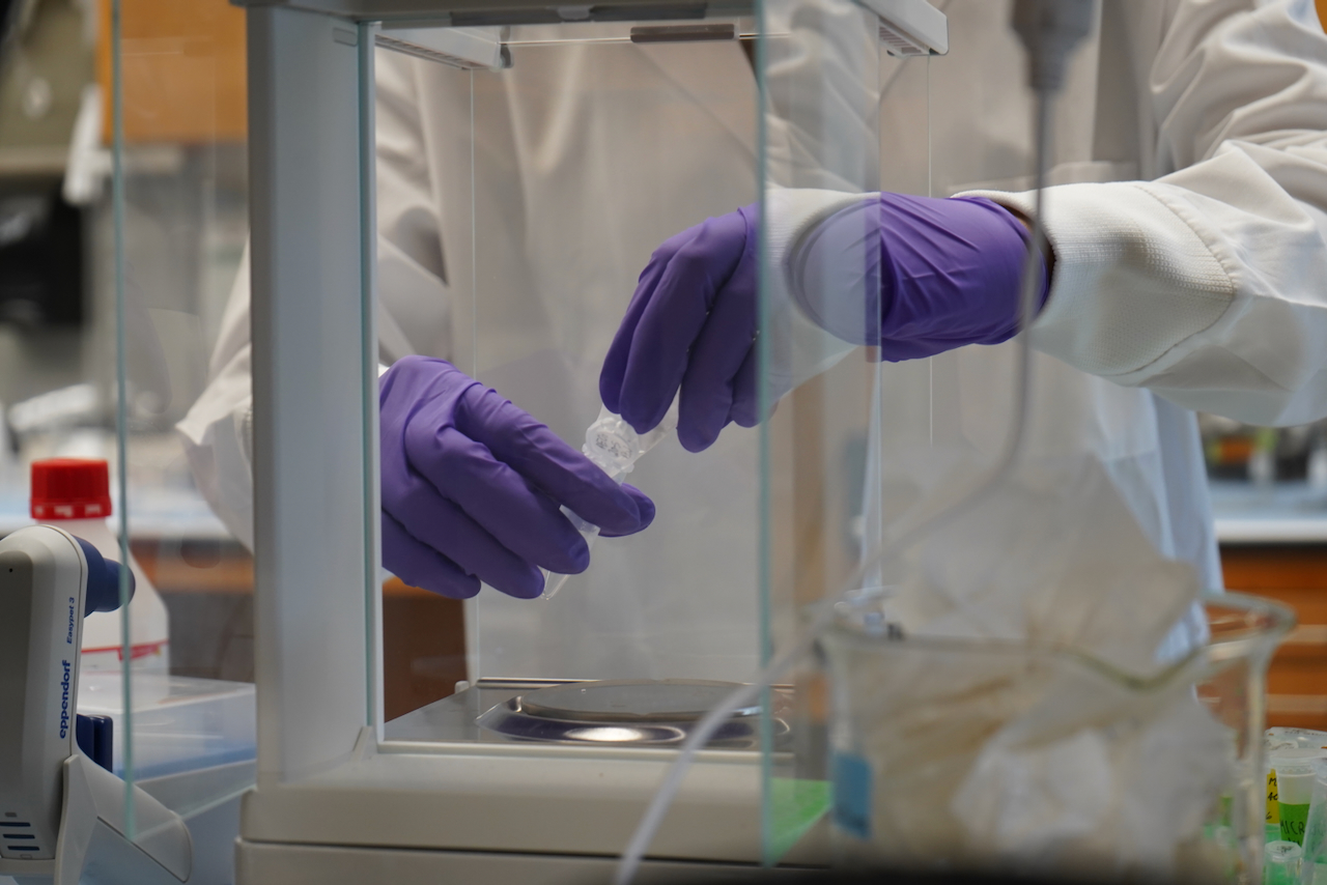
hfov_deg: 28.8
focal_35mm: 70
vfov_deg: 19.5
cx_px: 664
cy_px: 442
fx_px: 2581
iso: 1000
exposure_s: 1/160
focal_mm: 70
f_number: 5.6
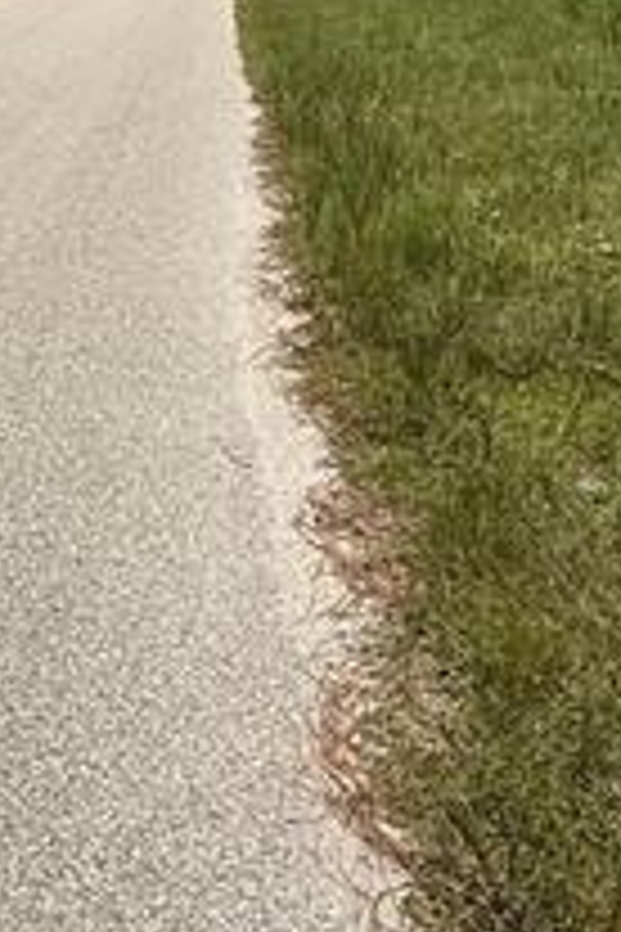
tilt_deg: -13.9
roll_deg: +1.8
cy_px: 266
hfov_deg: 24.0
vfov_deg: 36.2
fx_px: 1397
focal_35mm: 54
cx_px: 0
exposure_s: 1/4149
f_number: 2.2
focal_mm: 2.22
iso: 50
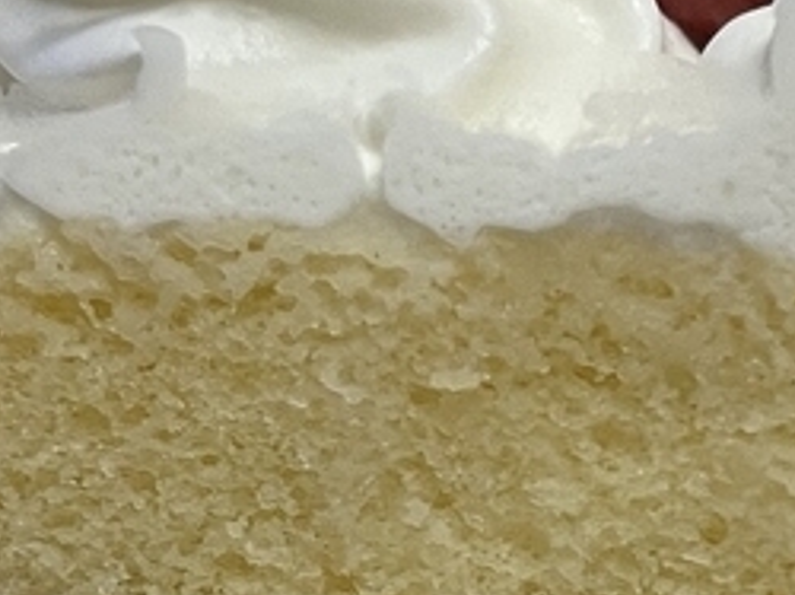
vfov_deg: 11.8
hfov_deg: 15.7
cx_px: 604
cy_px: 547
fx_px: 2868
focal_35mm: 125
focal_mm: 5.1
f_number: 1.6
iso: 250
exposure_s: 1/50
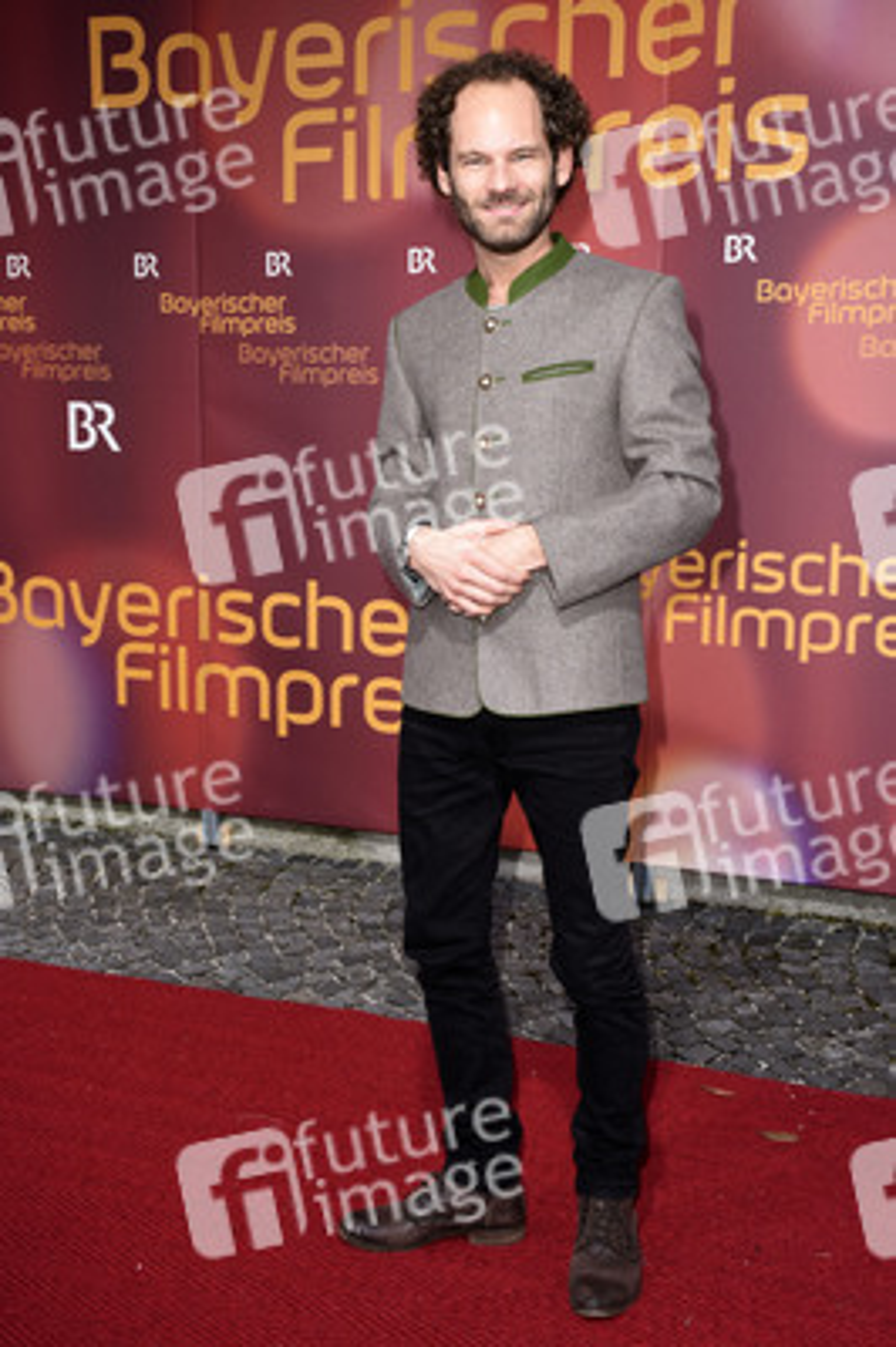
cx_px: 448
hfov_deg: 33.0
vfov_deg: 48.0
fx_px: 1515
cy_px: 674
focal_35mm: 40
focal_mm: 27
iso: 320
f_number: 10
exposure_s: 1/60
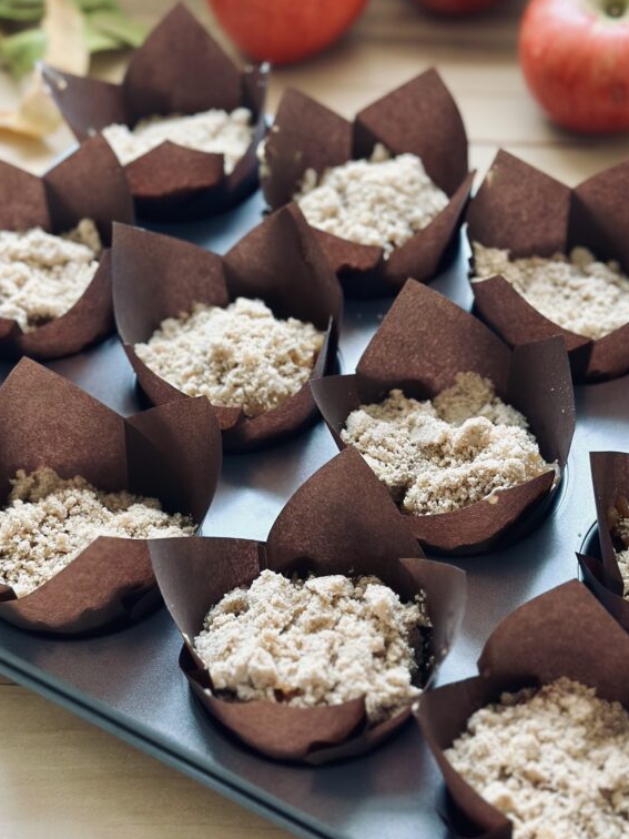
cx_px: 347
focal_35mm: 65
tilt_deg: -47.2
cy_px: 434
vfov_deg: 29.8
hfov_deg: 22.6
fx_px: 1575
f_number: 1.78
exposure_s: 1/60
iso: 125
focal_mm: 6.86
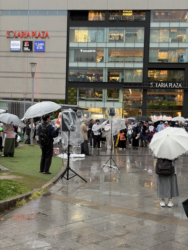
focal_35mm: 52
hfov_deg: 28.0
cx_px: 94
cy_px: 125
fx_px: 377
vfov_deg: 36.8
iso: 80
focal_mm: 5.96
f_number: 1.6
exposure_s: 1/60
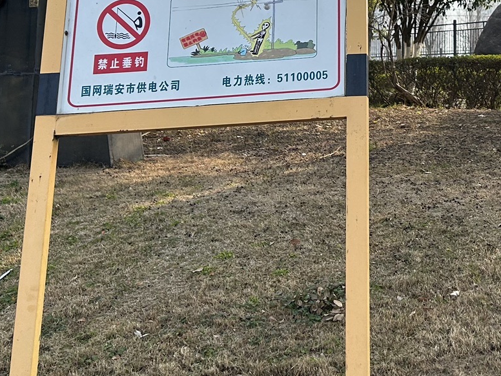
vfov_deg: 20.9
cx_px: 463
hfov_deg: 27.8
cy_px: -31
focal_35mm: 67
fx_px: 970
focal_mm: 5.7
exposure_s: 1/1621
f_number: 1.5
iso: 50
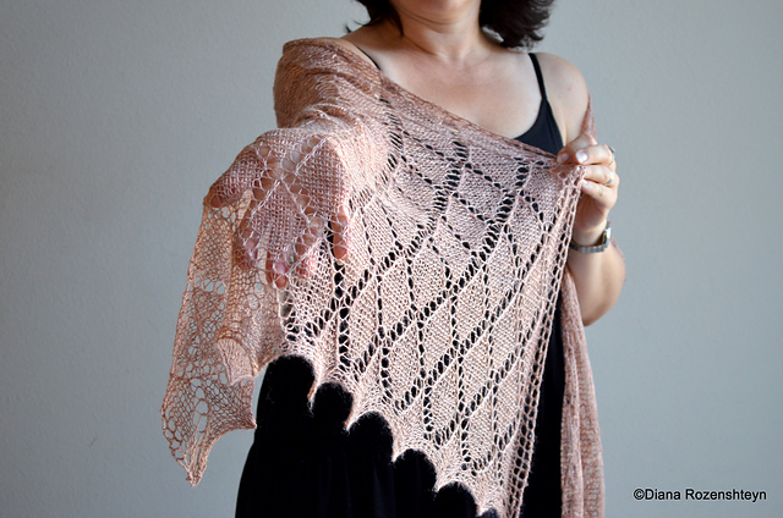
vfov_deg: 18.8
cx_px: 392
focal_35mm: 72
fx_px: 1563
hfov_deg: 28.1
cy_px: 259
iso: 800
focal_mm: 48
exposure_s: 1/60
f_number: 5.3
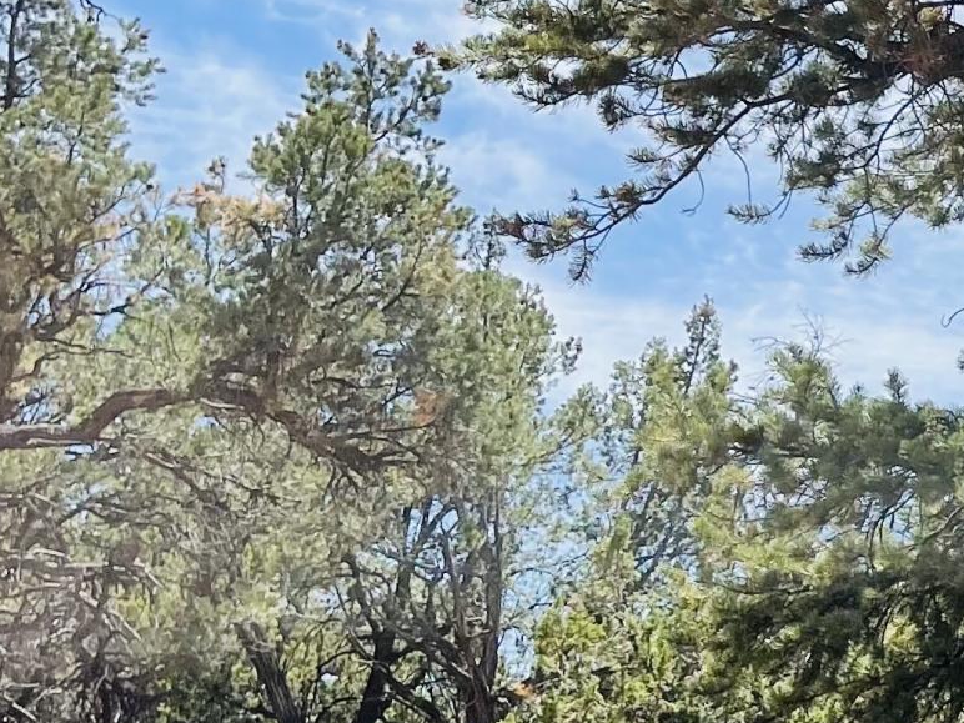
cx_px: 1608
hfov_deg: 16.9
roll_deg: -2.5
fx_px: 2813
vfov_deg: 14.6
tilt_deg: +14.4
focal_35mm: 101
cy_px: 261
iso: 32
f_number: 1.6
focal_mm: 5.1
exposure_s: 1/2924
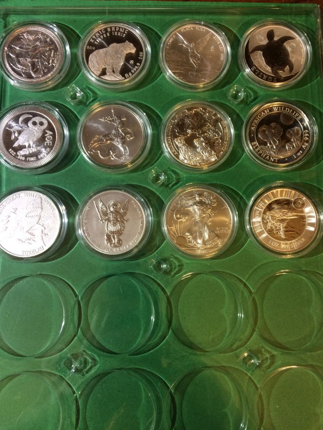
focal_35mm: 29
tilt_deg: -82.8
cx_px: 162
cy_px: 215
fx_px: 361
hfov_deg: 48.2
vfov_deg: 61.7
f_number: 2.2
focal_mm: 4.15
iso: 160
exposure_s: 1/30
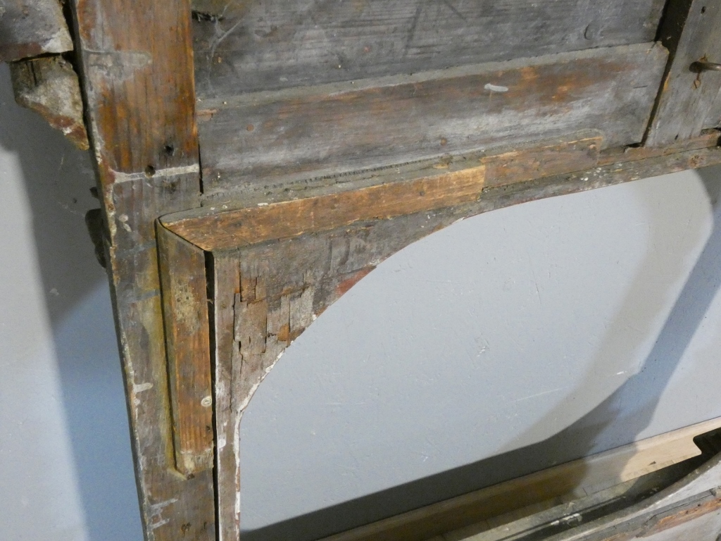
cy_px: 270
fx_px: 791
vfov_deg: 37.7
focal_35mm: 38
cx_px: 360
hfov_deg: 49.0
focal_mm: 6.8
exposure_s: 1/125
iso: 2000
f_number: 3.5
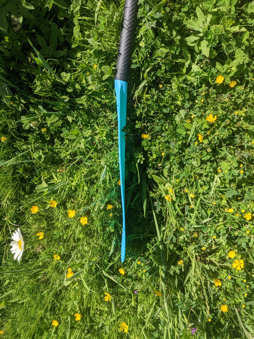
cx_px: 127
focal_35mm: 27
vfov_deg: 65.3
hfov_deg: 51.4
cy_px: 170
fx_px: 264
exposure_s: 1/2933
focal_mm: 4.38
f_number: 1.73
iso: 51
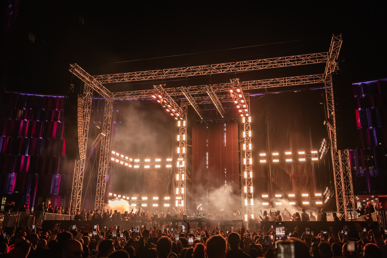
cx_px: 194
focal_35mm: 33
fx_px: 355
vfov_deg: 40.0
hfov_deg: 57.2
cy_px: 129
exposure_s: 1/320
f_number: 2.8
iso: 5000
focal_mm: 32
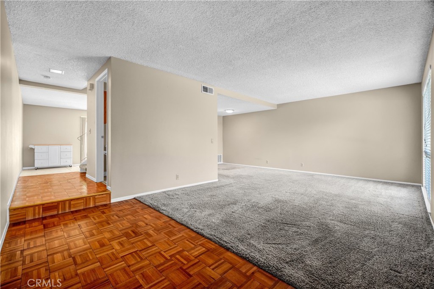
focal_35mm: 15
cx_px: 217
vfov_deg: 77.3
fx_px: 181
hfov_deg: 100.4
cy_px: 144
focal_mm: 10
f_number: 9
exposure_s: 1/4
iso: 400
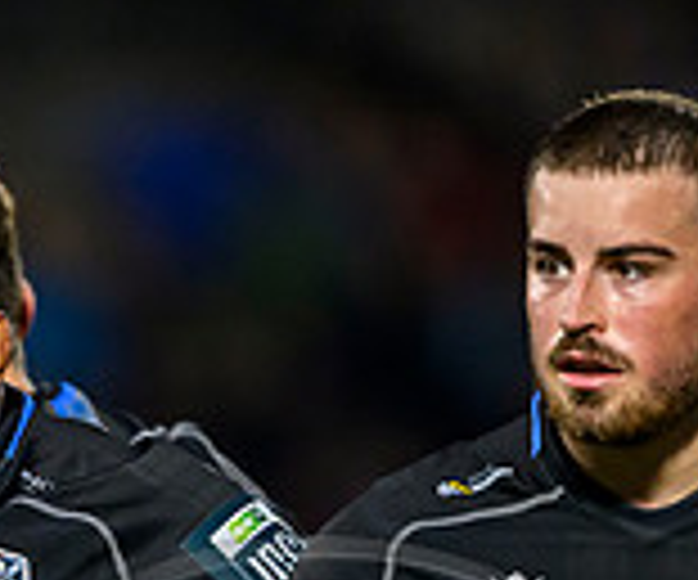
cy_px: 985
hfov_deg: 1.2
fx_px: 33789
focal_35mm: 1610
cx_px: 12
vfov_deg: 1.0
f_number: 3.2
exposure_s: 1/1600
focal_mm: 400
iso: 4000
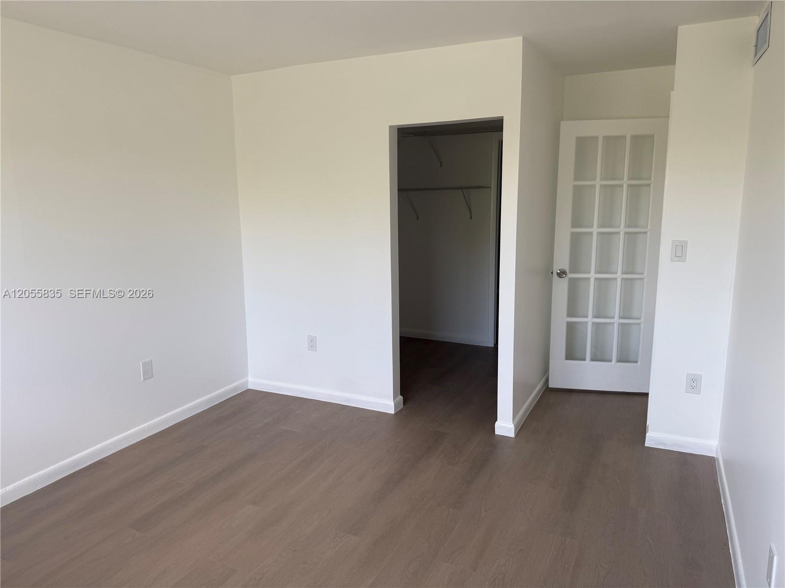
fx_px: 544
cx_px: 392
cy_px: 294
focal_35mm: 24
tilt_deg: -8.2
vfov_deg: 56.8
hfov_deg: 71.6
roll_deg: +0.0
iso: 100
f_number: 1.78
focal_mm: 6.76
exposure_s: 1/121
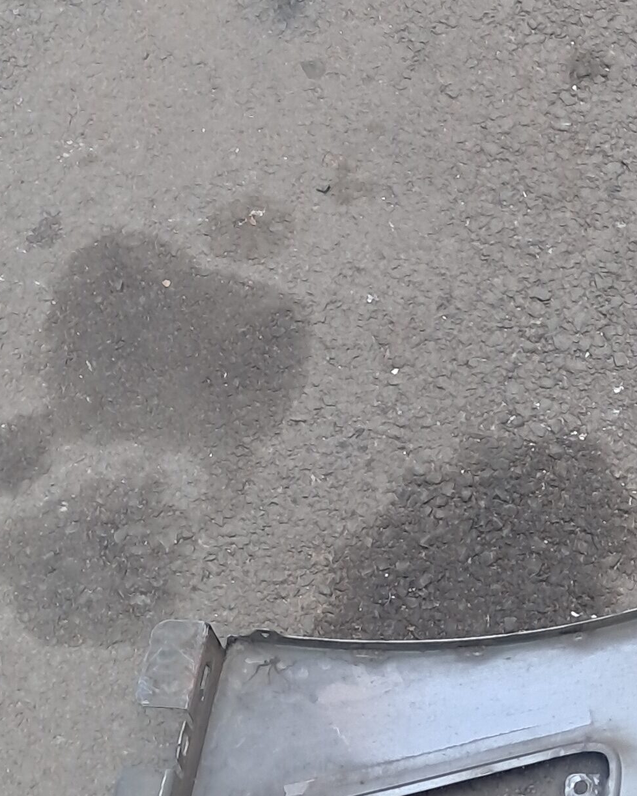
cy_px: 378
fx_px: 2073
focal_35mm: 88
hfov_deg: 16.2
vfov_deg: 21.7
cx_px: 915
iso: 125
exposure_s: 1/50
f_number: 1.8
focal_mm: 4
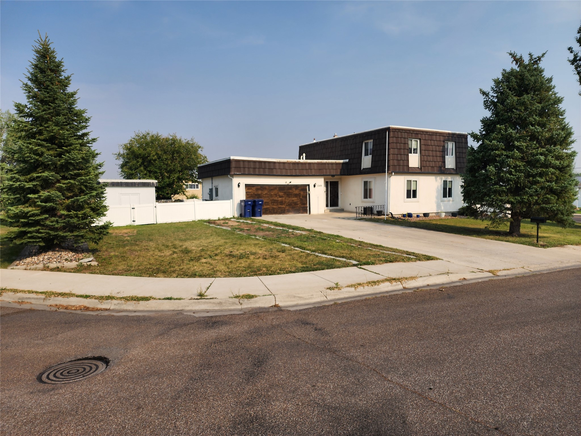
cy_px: 218
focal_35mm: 23
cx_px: 290
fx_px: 386
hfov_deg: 73.9
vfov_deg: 58.9
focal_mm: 6.4
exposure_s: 1/1258
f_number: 1.8
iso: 12
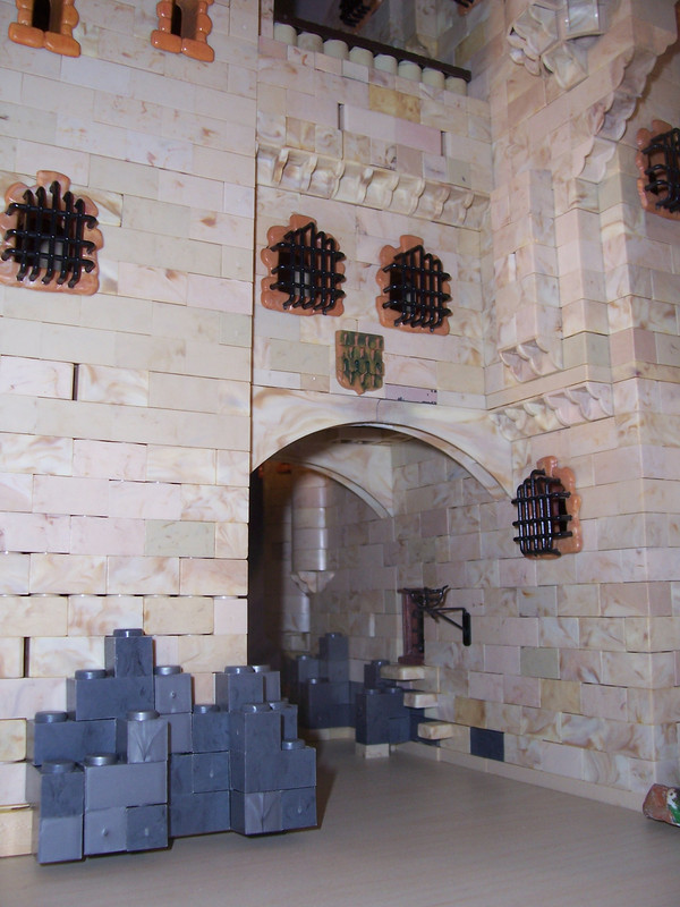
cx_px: 340
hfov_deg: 41.8
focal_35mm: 34
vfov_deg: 54.0
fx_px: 891
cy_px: 454
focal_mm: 5.6
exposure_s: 1/60
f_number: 2.7
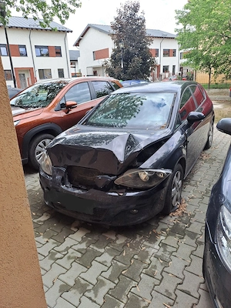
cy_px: 154
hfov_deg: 54.9
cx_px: 116
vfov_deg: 69.4
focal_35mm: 25
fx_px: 222
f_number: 1.8
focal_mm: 4.65
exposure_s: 1/192
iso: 32
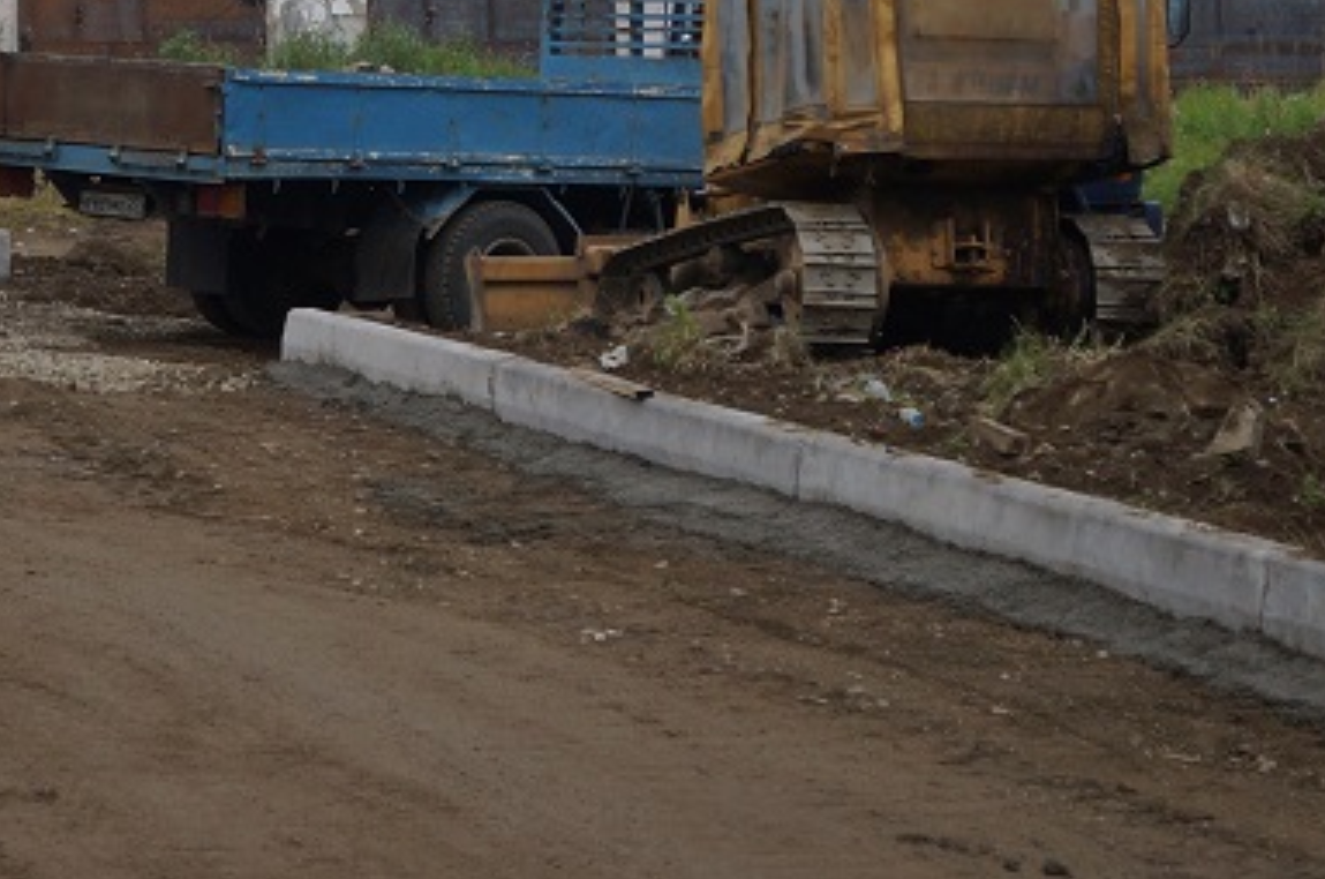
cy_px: -90
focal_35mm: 124
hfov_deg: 16.0
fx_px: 4569
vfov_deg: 10.8
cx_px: -121
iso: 200
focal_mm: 31
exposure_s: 1/160
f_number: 4.5
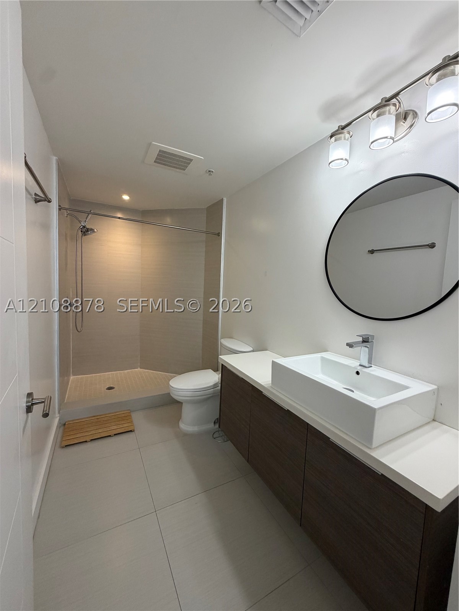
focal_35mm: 14
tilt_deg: -4.6
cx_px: 230
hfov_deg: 85.7
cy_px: 306
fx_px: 248
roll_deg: -3.1
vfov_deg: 102.1
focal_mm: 2.22
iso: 200
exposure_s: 1/120
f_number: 2.2
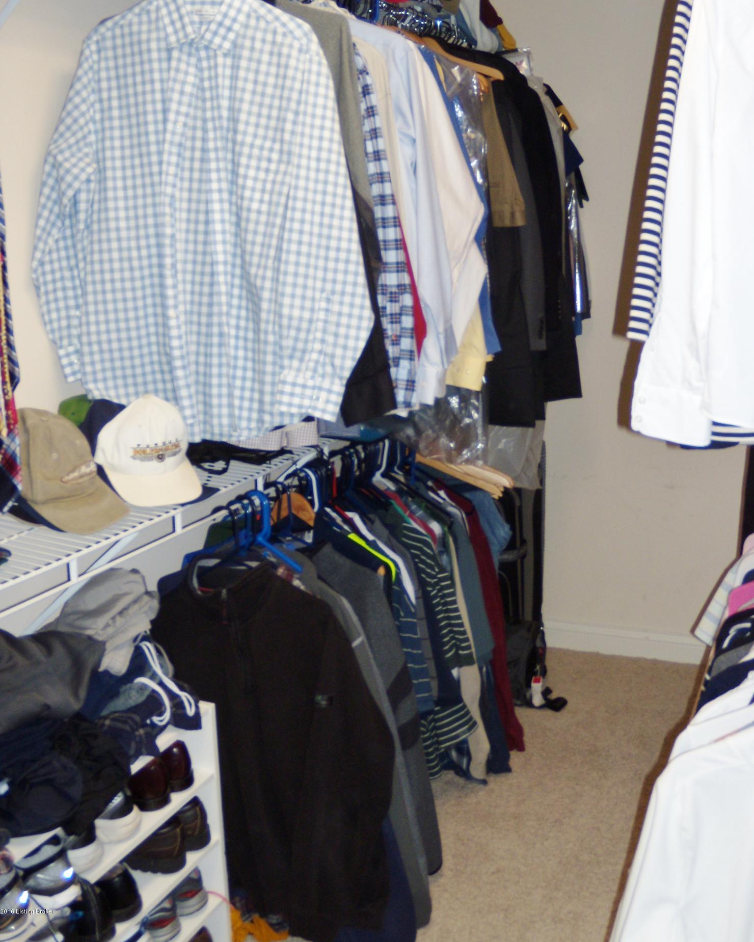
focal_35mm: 38
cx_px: 374
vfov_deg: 47.9
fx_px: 1060
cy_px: 434
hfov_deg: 39.2
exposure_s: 1/30
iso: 100
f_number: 3.6
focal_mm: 6.4
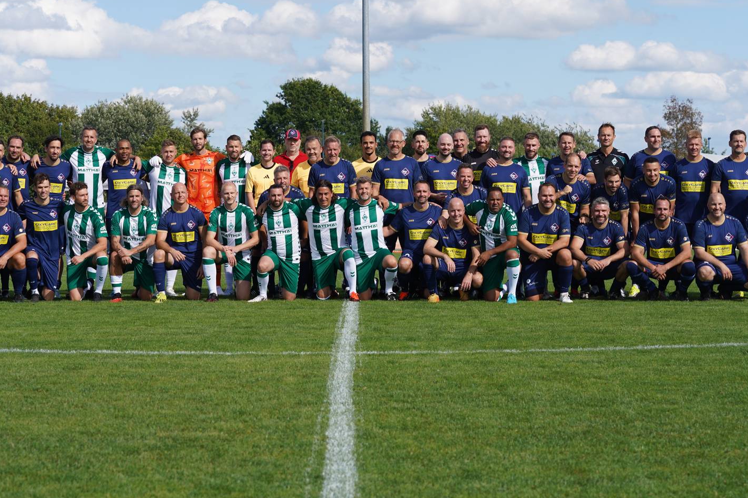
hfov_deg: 21.5
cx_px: 337
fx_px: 1974
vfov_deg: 14.4
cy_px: 257
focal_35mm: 95
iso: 100
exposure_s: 1/640
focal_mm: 70
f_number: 5
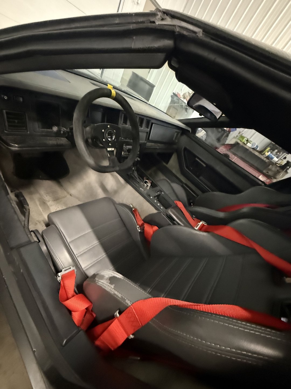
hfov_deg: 85.7
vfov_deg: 102.1
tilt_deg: -34.1
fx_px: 157
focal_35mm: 14
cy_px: 194
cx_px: 146
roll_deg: -31.9
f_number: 2.2
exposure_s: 1/30
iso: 1600
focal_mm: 2.22
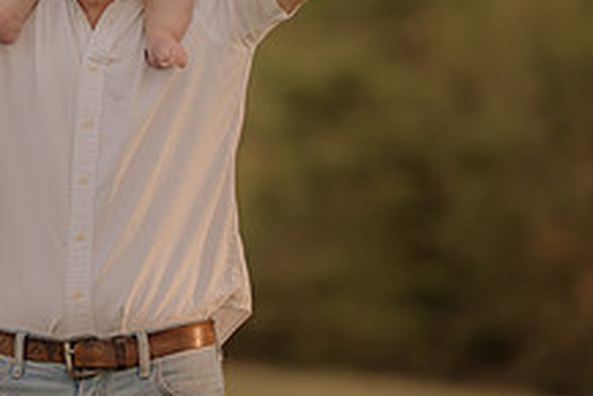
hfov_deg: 9.0
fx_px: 3742
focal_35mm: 227
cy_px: -78
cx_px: 158
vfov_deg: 6.0
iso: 160
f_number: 1.4
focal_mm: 85
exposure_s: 1/800
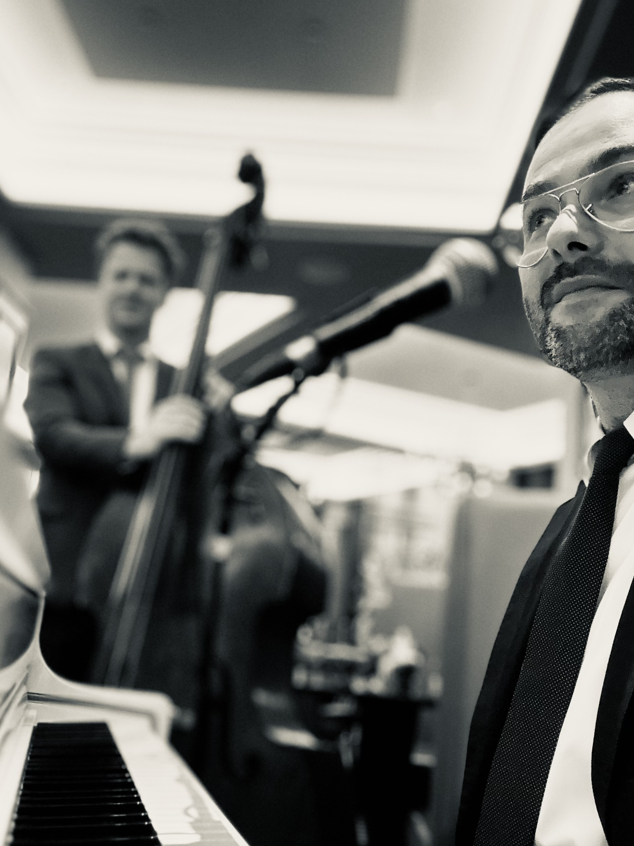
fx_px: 879
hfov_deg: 39.6
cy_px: 449
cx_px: 297
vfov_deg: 51.3
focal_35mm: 36
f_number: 1.9
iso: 500
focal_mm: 2.69
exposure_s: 1/24
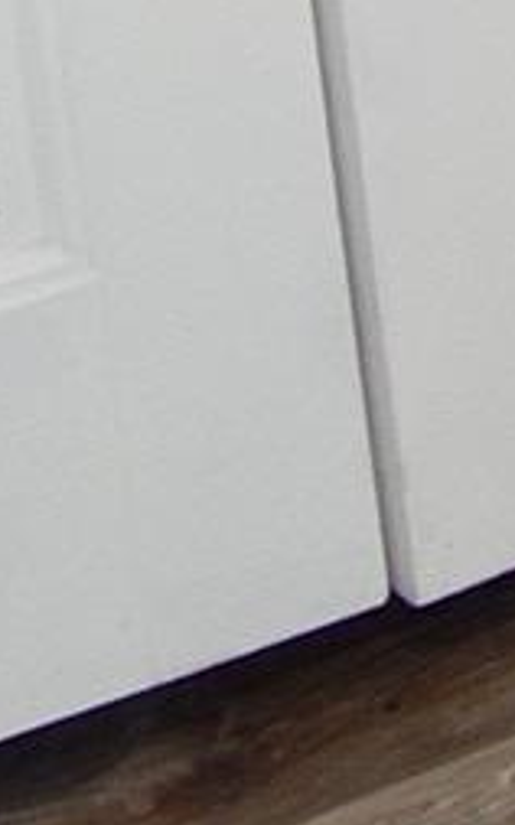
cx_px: 1835
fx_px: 6921
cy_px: -2012
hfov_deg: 4.1
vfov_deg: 6.1
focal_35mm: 308
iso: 125
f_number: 1.8
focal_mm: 10.4
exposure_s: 1/30
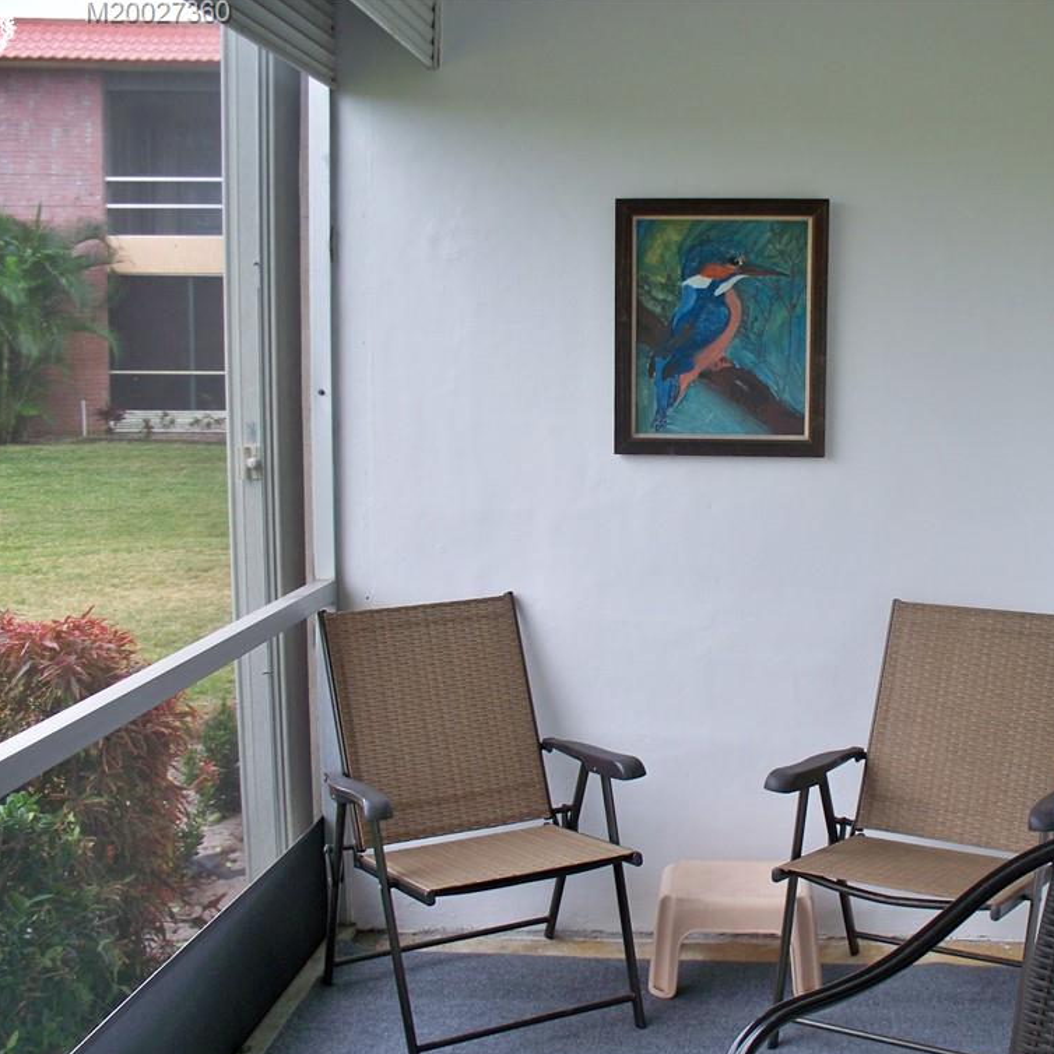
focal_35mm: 42
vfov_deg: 40.0
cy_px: 531
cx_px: 667
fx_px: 1447
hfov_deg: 39.7
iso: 80
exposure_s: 1/50
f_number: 2.8
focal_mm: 7.54
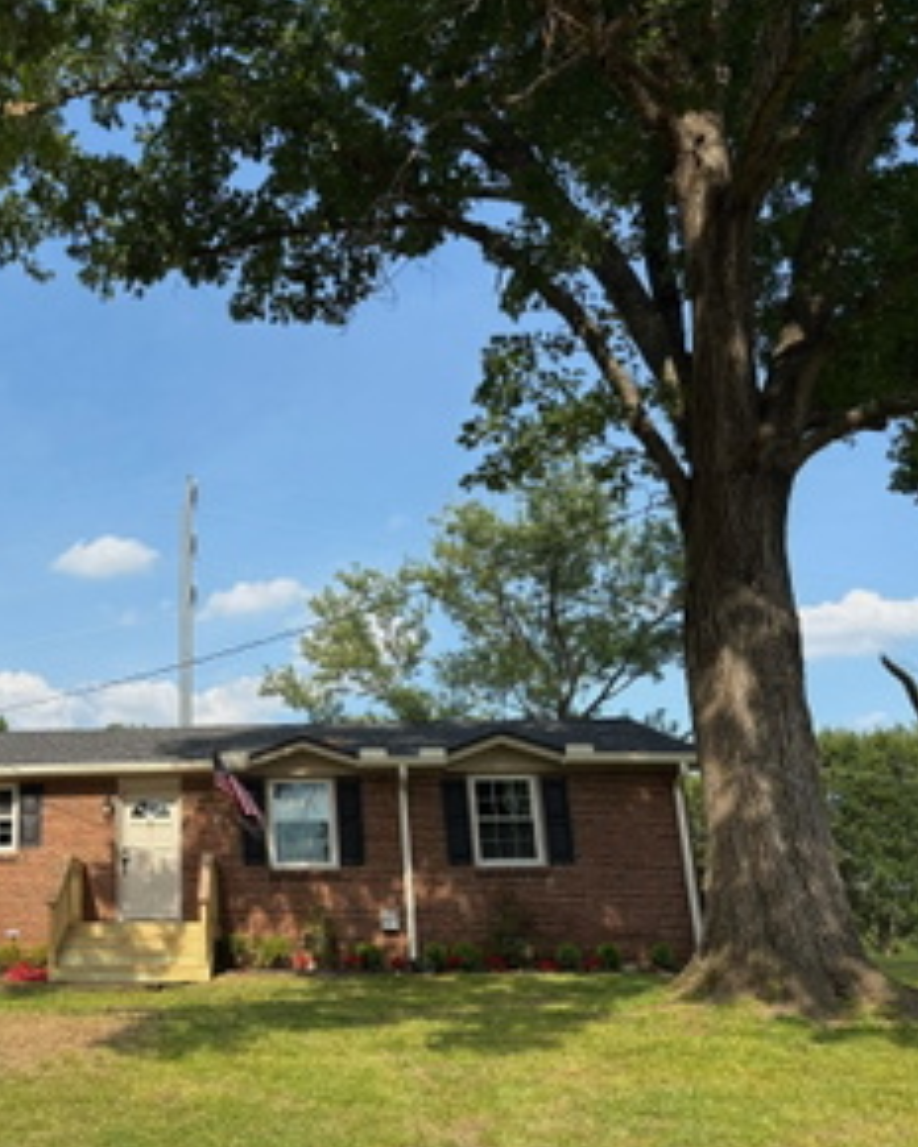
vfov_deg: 51.5
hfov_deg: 40.1
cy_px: 585
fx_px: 1189
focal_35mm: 35
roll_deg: +0.7
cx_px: 154
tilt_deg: +18.7
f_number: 1.6
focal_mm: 5.96
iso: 50
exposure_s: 1/2451
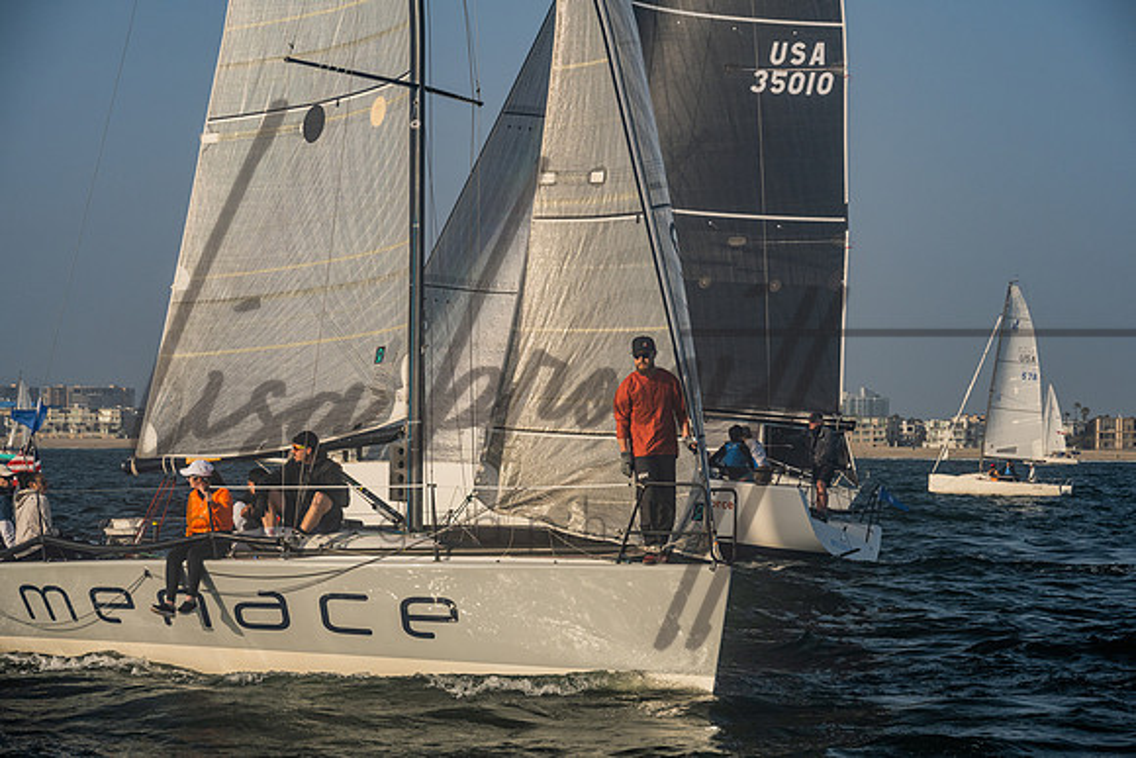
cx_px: 568
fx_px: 3188
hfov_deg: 20.2
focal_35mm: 101
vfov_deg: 13.6
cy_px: 379
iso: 400
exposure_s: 1/1250
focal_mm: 101
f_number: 8
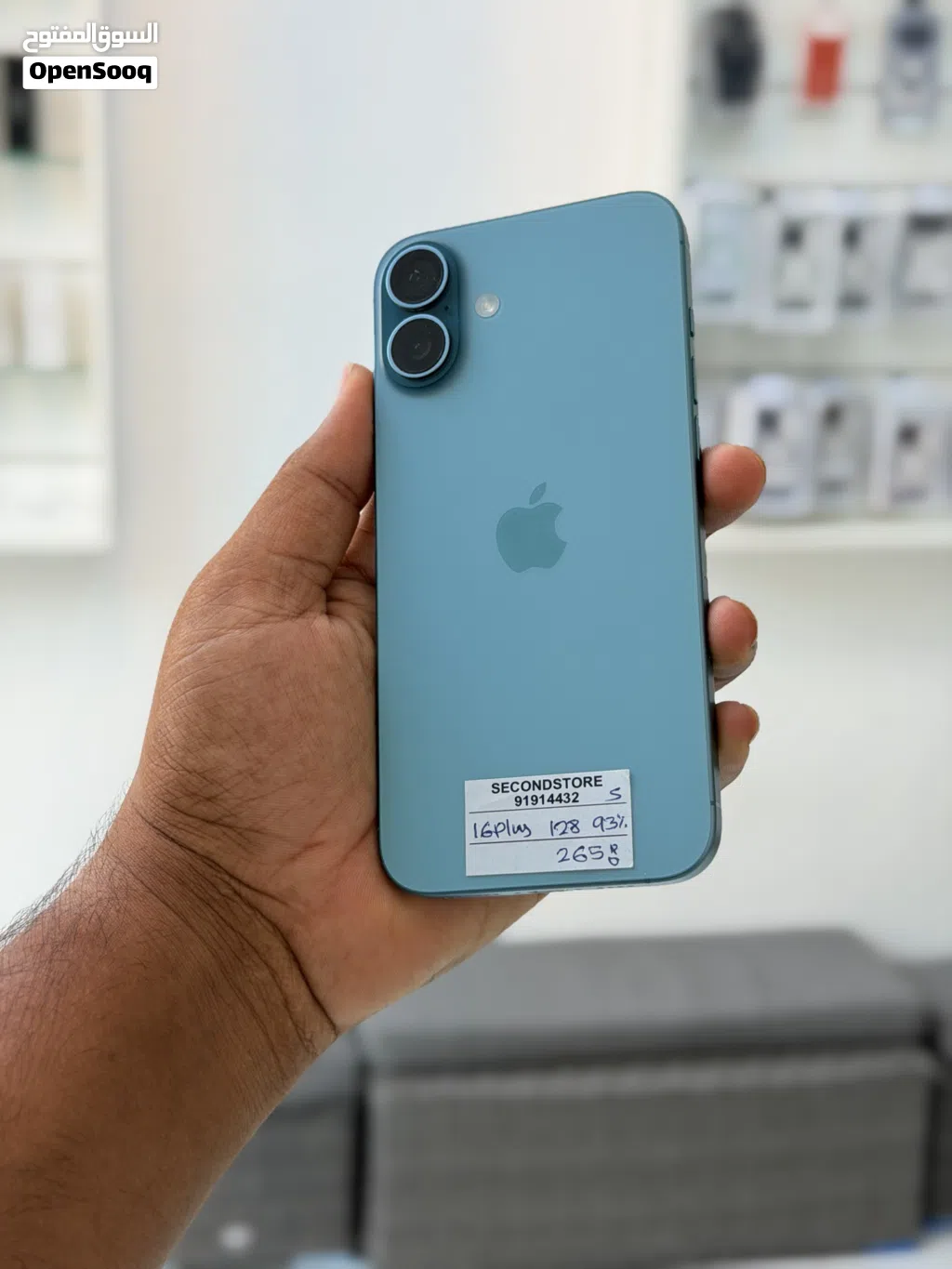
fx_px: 1760
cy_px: 634
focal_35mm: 48
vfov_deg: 39.7
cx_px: 476
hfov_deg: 30.3
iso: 64
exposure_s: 1/270
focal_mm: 6.76
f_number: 1.78
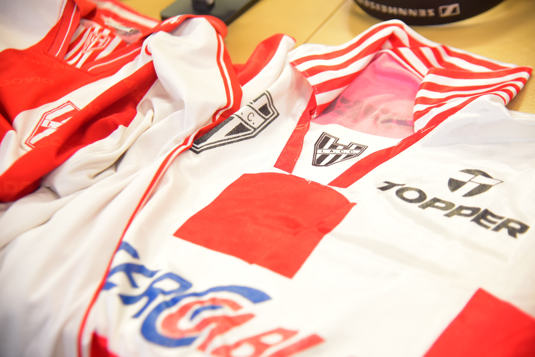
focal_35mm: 66
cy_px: 178
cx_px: 268
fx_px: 981
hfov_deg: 30.5
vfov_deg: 20.6
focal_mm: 66
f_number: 4
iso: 1600
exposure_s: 1/250
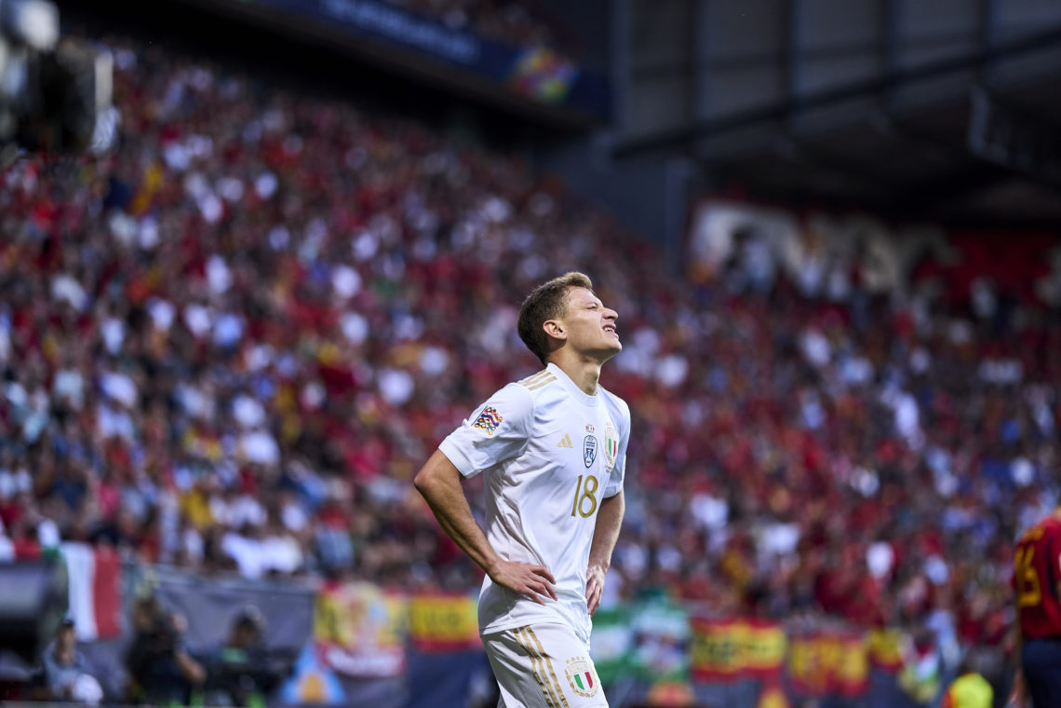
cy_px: 354
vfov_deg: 10.2
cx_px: 530
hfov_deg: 15.2
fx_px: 3978
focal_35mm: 135
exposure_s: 1/1250
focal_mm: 135
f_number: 1.8
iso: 1000
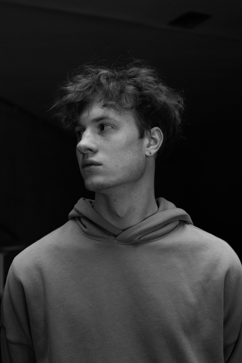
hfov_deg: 29.9
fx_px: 454
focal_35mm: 45
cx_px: 121
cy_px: 182
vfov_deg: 43.6
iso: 800
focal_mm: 30
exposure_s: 1/125
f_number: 3.2
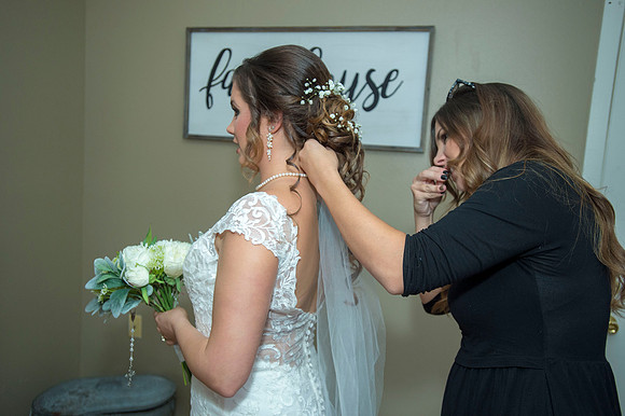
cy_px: 208
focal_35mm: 28
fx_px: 486
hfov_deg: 65.5
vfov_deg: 46.4
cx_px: 312
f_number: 3.5
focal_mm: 28
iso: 1250
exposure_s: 1/125
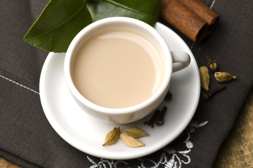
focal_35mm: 158
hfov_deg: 13.1
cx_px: 126
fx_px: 1106
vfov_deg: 8.7
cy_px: 84
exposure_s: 1/320
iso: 200
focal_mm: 105
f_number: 10
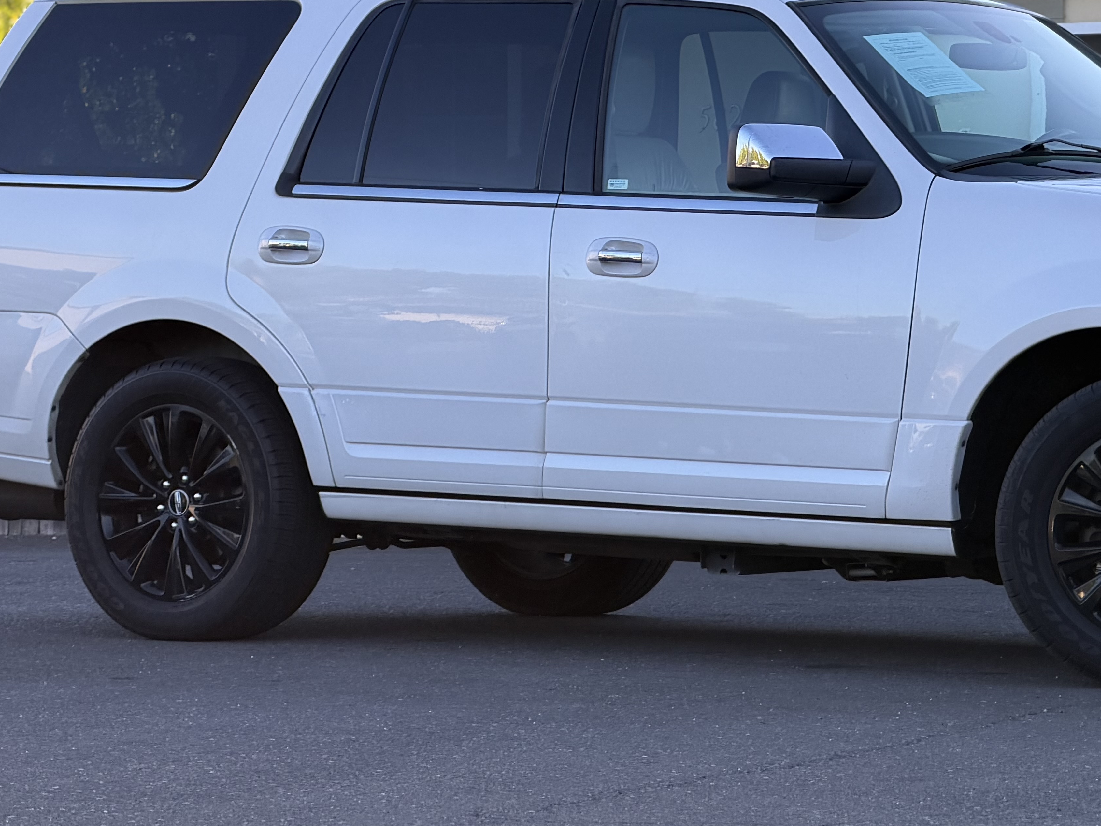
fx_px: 5375
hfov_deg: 11.7
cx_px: 801
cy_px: 167
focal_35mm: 169
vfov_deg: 8.8
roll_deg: +0.0
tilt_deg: +3.0
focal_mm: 16.89
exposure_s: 1/248
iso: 50
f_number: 2.8
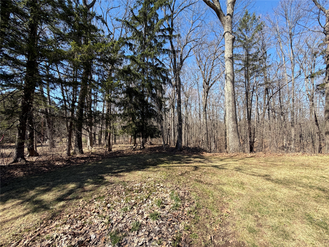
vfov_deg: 85.7
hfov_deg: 102.1
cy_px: 124
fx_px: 133
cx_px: 164
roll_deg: +0.1
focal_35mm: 14
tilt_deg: +1.1
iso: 40
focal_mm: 2.22
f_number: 2.2
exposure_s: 1/596
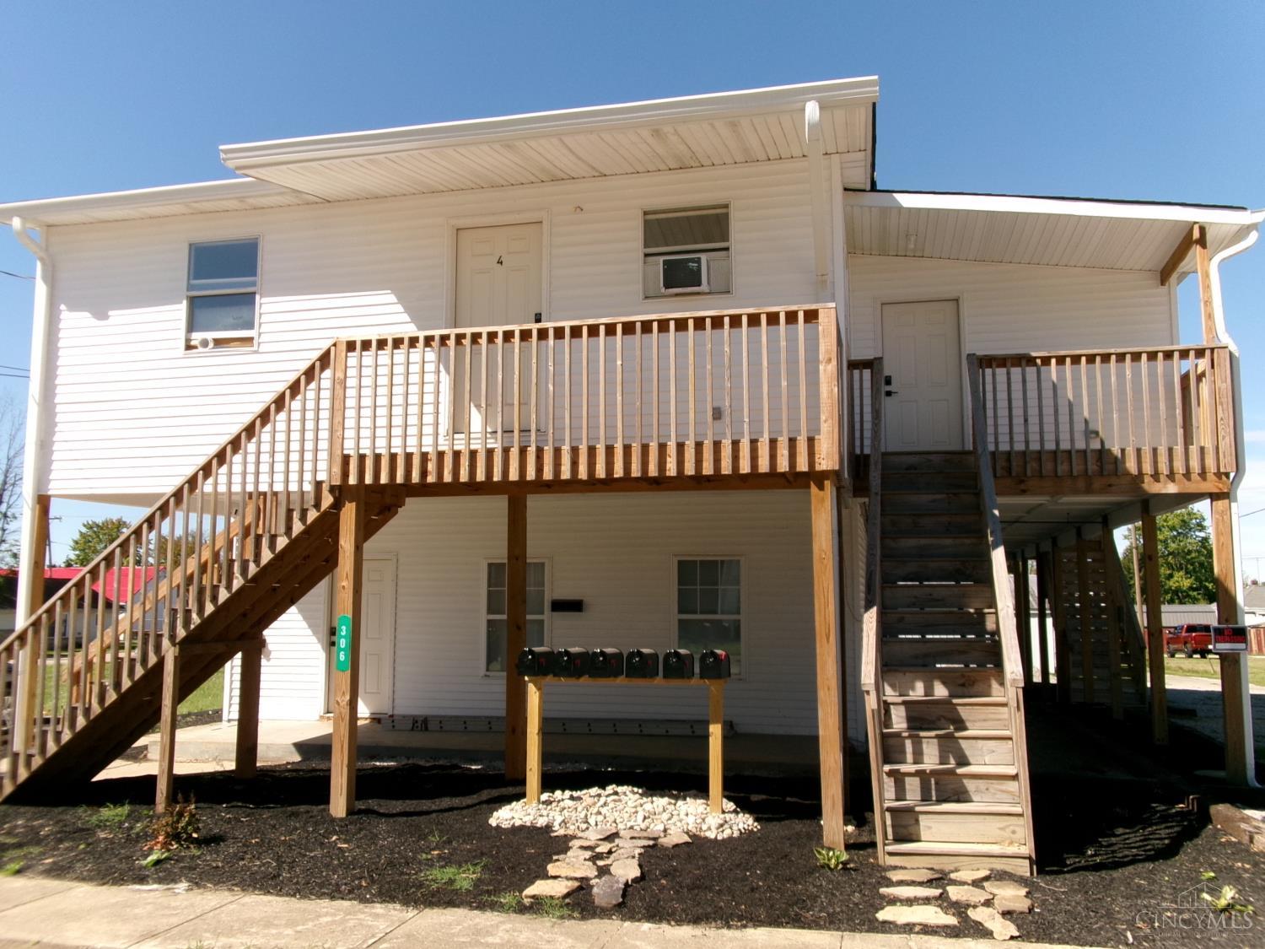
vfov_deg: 49.7
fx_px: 1023
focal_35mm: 28
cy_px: 474
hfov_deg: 63.4
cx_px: 632
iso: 100
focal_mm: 5.1
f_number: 10.8
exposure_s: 1/100
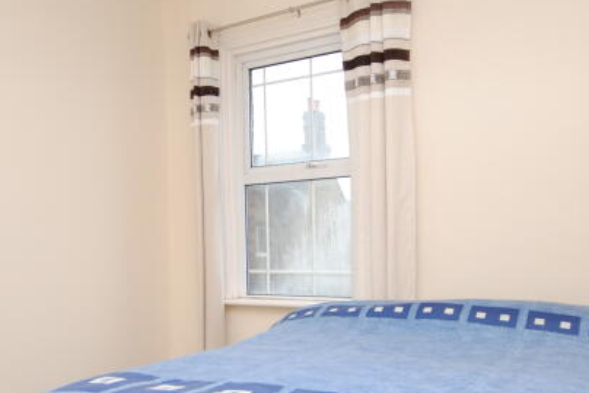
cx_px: 255
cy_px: 258
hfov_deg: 50.5
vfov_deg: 34.8
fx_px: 622
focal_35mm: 38
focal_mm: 10
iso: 100
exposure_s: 1/60
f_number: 4
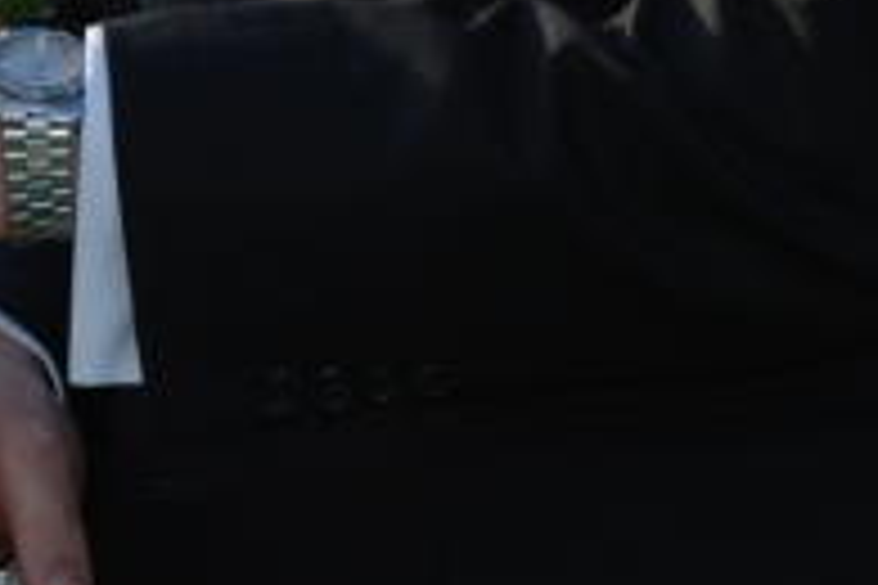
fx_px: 14404
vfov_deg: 2.3
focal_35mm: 591
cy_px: -547
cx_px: -9
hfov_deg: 3.5
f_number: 6.3
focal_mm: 75
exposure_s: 1/160
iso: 100
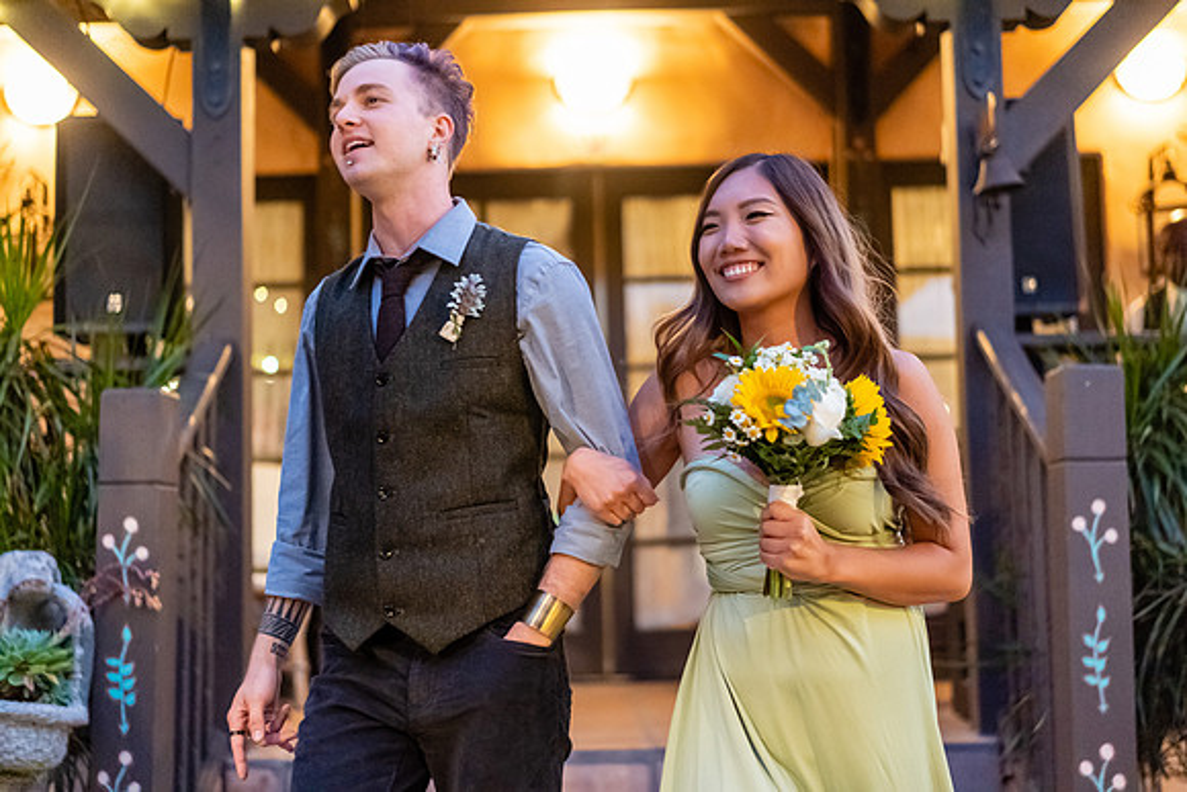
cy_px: 396
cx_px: 594
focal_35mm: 55
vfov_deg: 24.6
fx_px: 1814
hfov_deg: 36.2
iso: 2500
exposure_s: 1/200
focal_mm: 55
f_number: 1.8
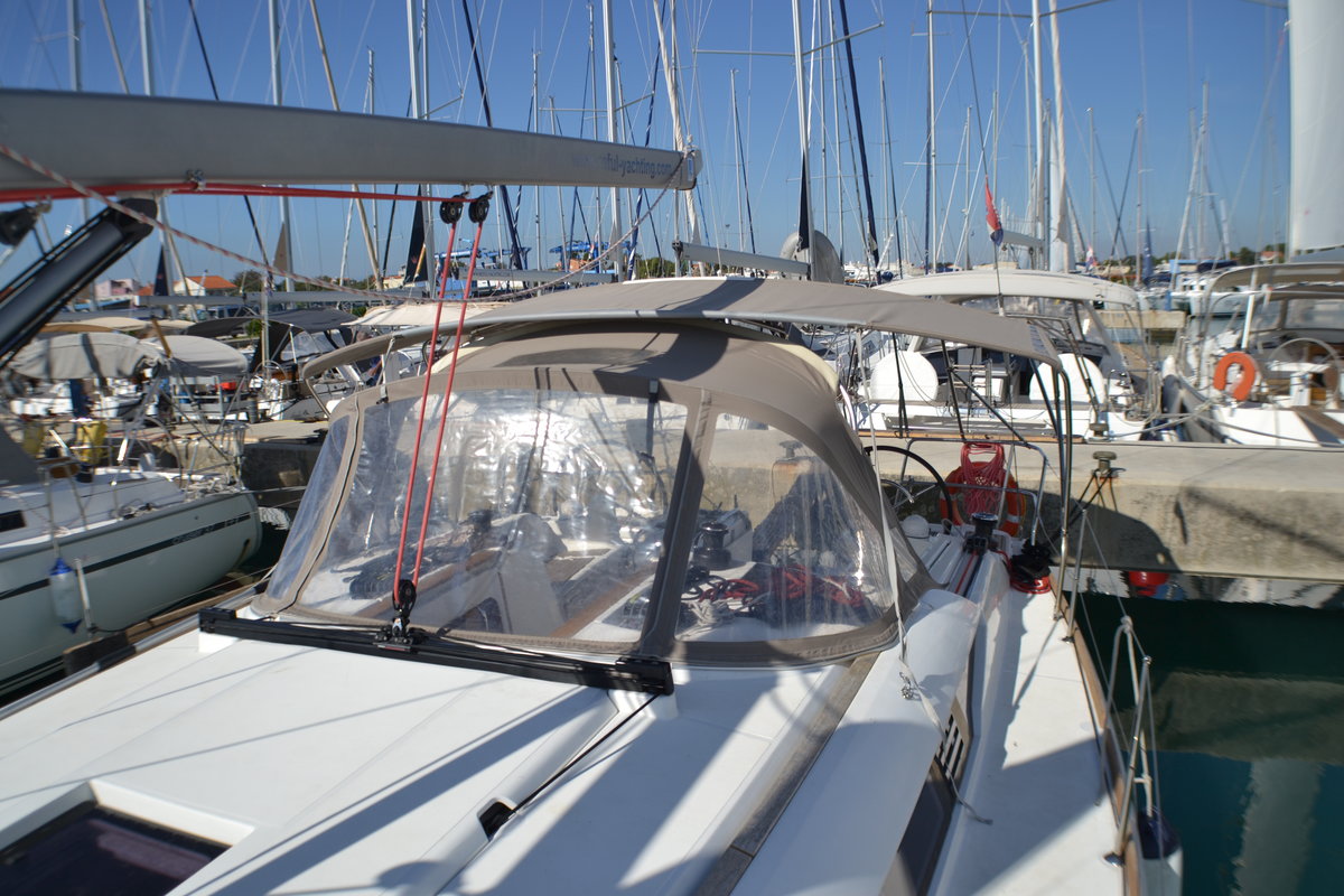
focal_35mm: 33
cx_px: 672
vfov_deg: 40.0
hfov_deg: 57.2
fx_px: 1232
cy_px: 448
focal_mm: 22
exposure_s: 1/1250
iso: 100
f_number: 4
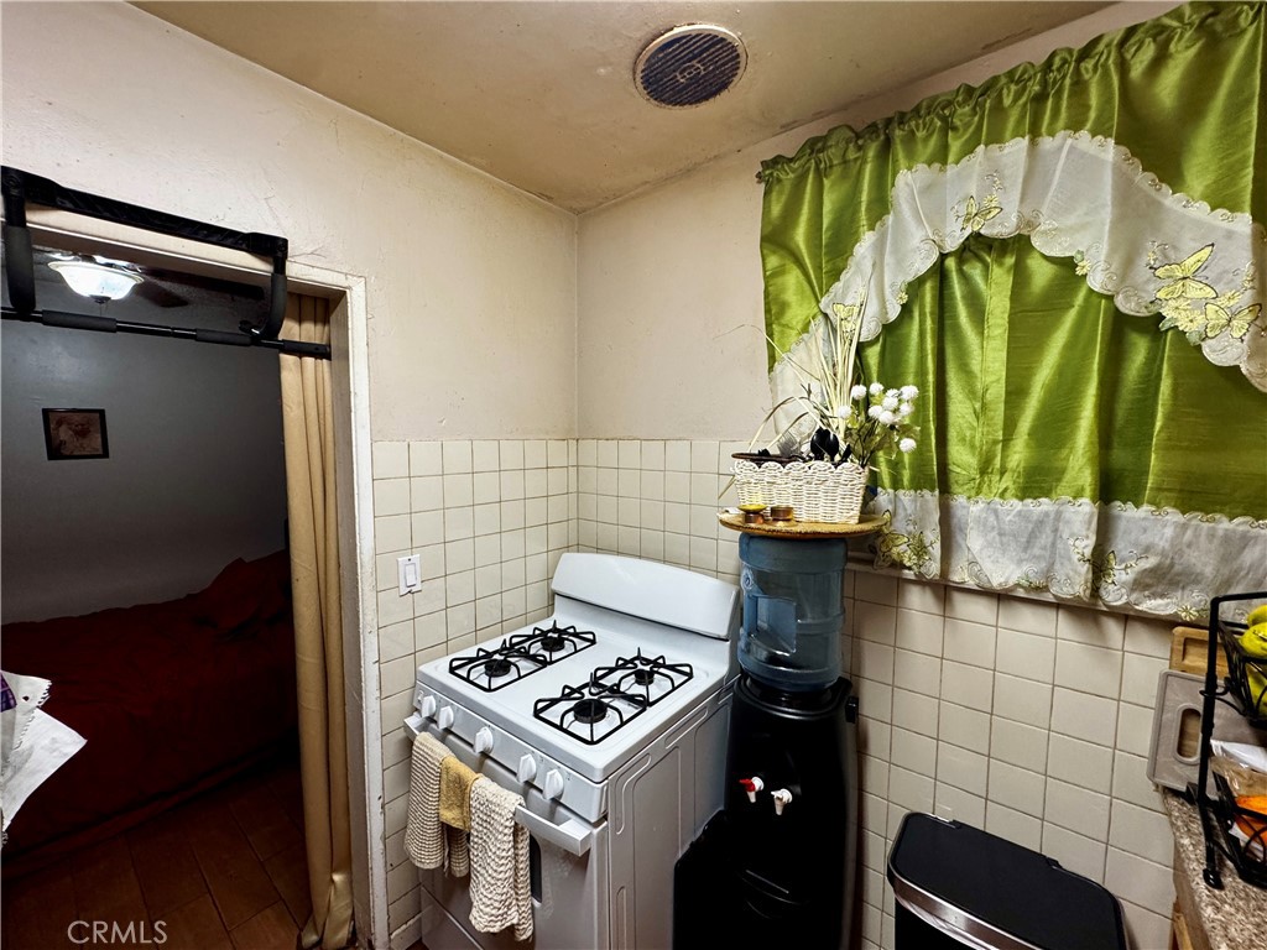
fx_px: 512
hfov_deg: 102.1
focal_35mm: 14
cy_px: 475
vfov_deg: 85.7
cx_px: 634
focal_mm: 2.22
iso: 250
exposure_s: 1/120
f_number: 2.2
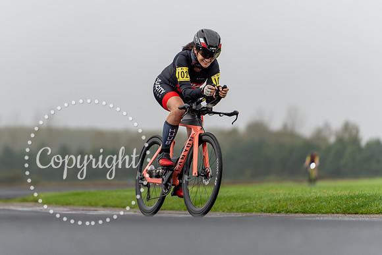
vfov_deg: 5.6
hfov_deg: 8.4
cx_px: 168
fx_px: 2616
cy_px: 98
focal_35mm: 246
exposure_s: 1/1000
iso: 160
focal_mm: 180
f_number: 2.8
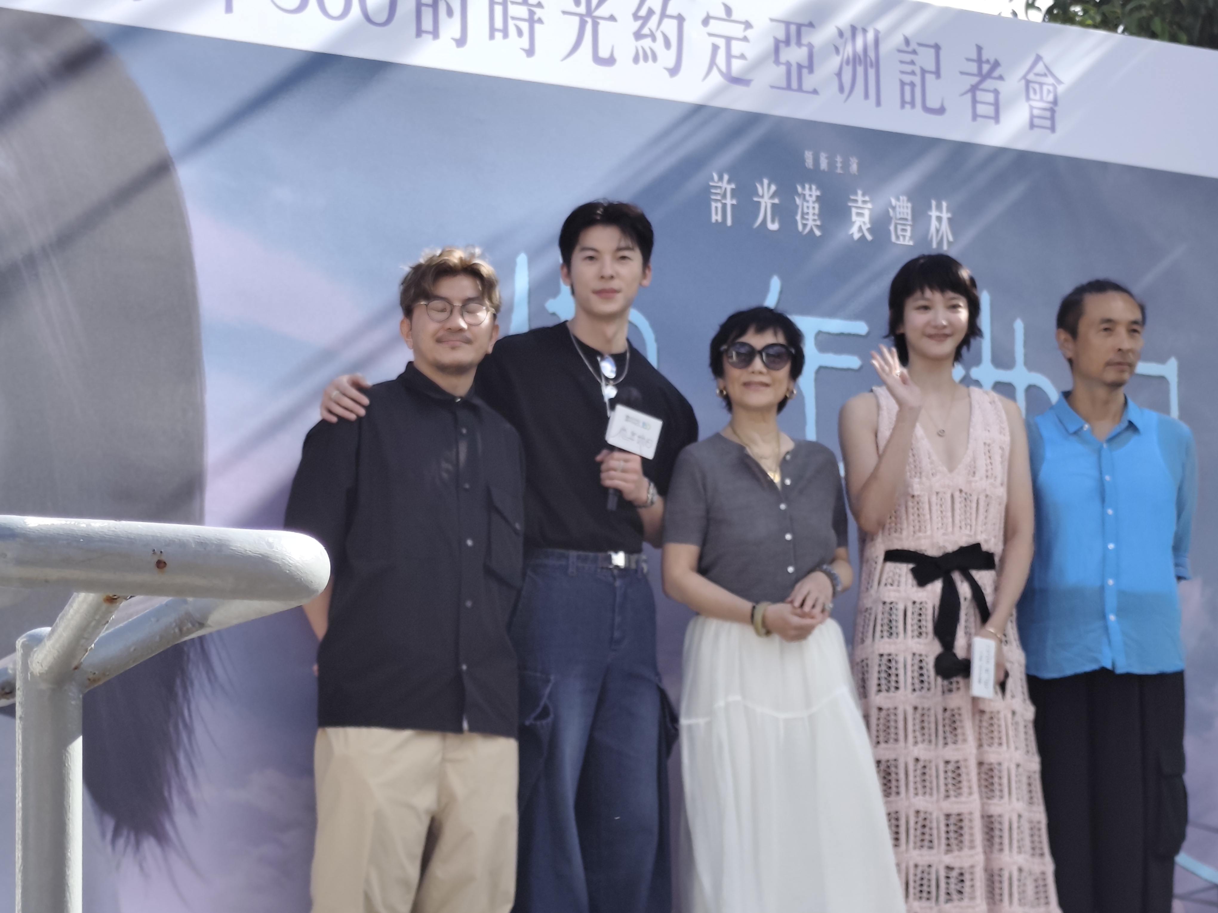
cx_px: 609
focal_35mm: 110
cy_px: 456
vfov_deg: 13.5
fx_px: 3870
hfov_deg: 17.9
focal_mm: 6.19
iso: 50
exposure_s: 1/329
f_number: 1.65
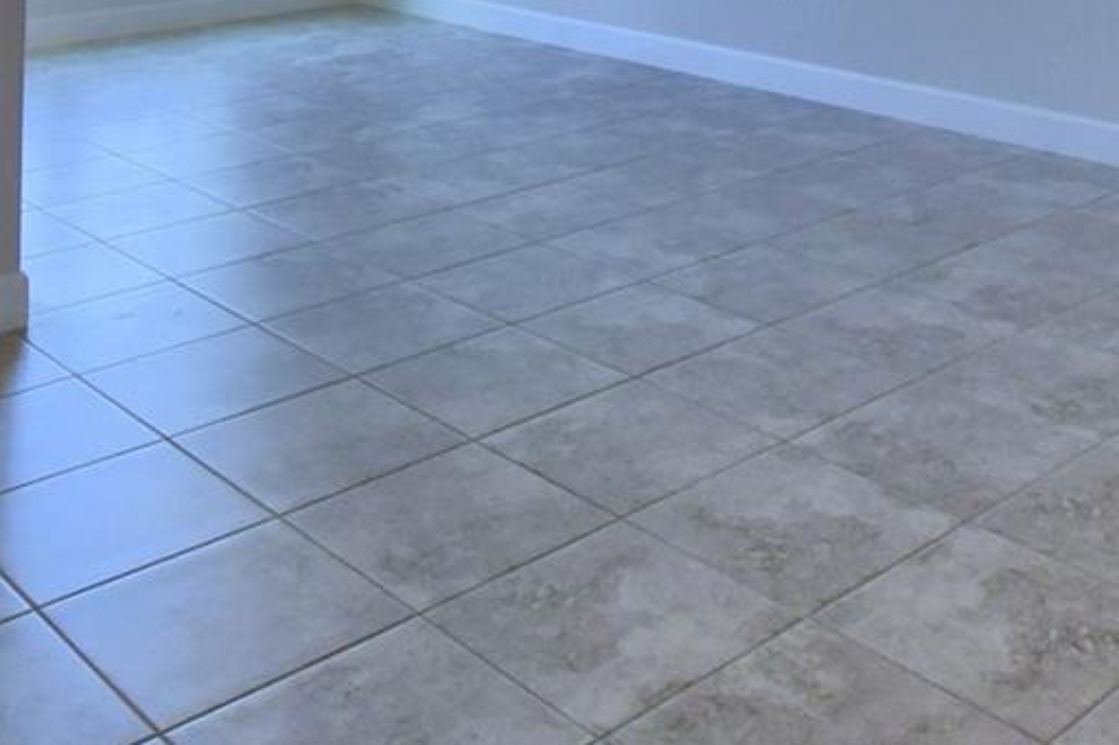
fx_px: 1460
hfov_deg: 41.8
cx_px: 664
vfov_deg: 23.3
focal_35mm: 47
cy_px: -353
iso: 320
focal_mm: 10
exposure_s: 1/125
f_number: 4.5
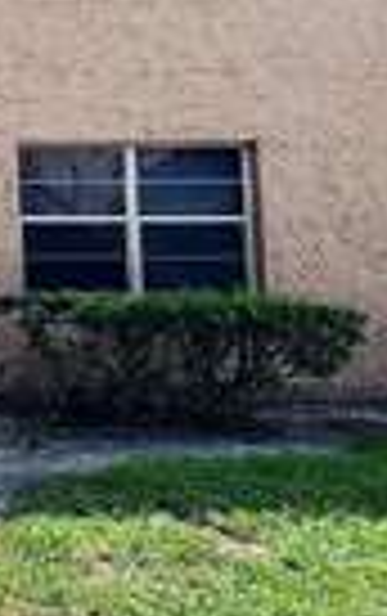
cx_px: -392
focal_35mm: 52
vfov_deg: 37.8
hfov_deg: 17.6
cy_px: 148
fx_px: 875
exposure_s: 1/756
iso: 40
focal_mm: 2.22
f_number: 2.2
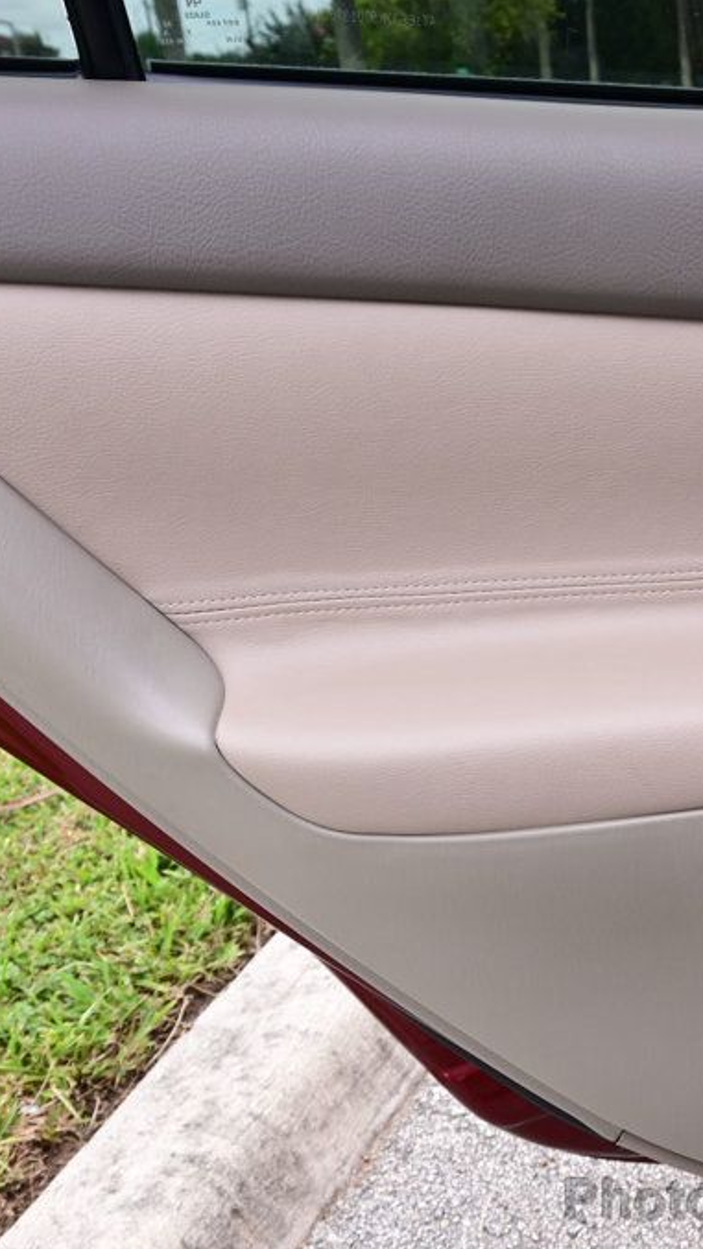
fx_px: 1259
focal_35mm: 38
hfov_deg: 29.0
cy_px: 627
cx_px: 716
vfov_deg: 52.8
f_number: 5
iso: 100
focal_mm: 16
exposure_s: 1/100
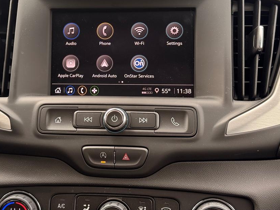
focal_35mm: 74
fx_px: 599
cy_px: 69
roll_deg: +0.6
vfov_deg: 19.8
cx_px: 105
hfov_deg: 26.2
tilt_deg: -8.1
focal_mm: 6.76
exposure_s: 1/238
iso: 80
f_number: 1.78
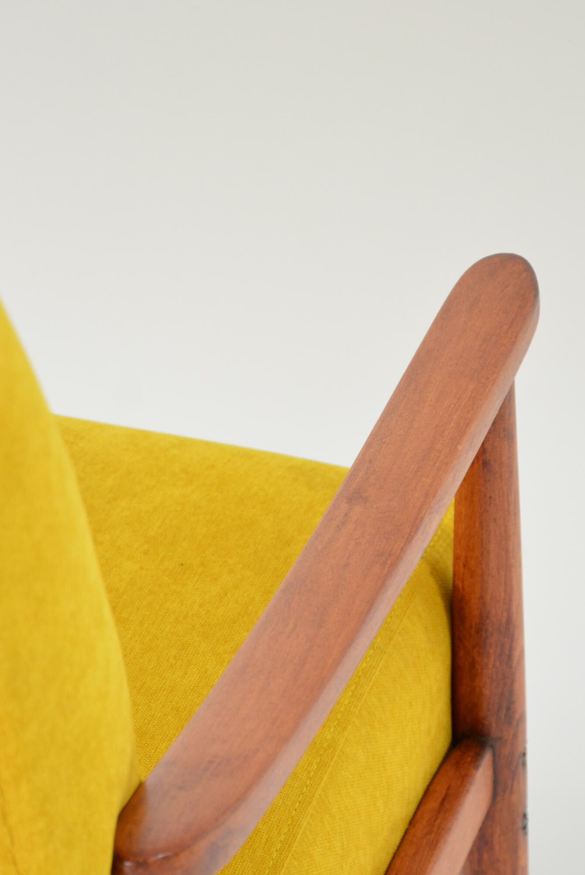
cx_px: 376
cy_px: 547
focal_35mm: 205
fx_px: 4988
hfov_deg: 6.7
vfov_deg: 10.0
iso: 1600
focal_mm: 92
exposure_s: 1/125
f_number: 5.6
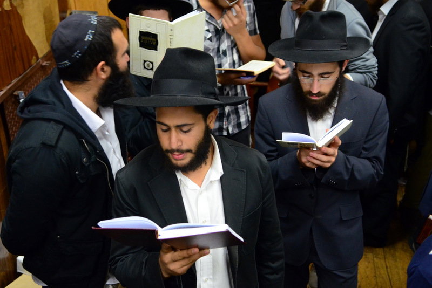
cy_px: 144
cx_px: 216
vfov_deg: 34.2
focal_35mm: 39
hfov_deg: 49.5
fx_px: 468
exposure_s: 1/80
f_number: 3.5
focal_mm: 26
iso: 2000
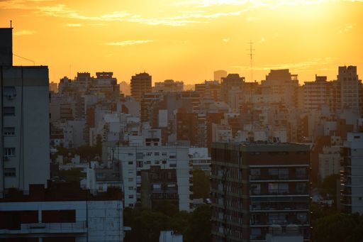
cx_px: 182
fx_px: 3326
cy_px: 121
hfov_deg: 6.2
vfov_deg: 4.2
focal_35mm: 330
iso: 400
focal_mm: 220
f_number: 5.6
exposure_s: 1/400
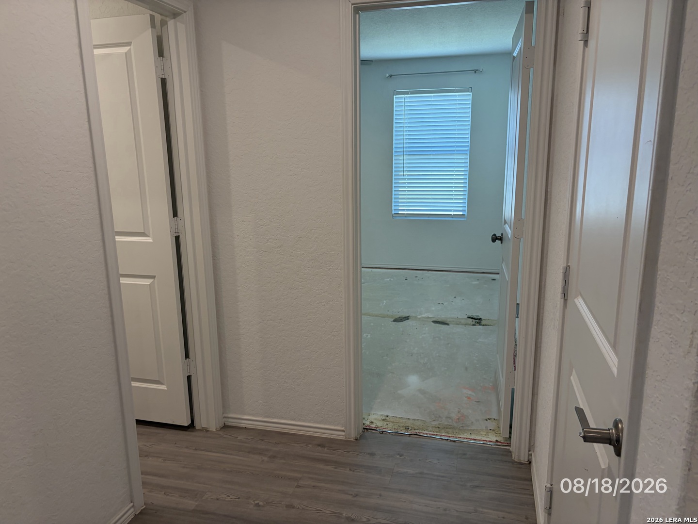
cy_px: 262
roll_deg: +1.8
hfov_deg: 67.3
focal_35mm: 26
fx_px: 524
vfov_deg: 53.1
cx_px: 349
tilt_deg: -9.1
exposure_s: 1/120
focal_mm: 5.96
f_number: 1.6
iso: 100
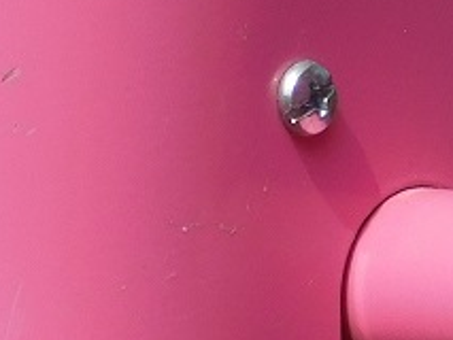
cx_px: 230
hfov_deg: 0.9
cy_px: -440
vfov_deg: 0.7
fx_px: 27916
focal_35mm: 2132
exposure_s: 1/500
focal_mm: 70
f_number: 5.9
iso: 125
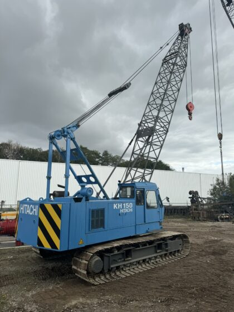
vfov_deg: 71.6
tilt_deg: +10.4
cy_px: 156
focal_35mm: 24
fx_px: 216
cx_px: 117
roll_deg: -0.3
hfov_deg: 56.8
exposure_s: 1/1923
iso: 80
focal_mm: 6.76
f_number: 1.78
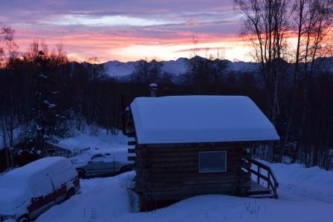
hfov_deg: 43.6
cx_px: 166
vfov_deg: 29.9
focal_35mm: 45
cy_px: 111
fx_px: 416
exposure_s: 1/50
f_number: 6.3
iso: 800
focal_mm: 30
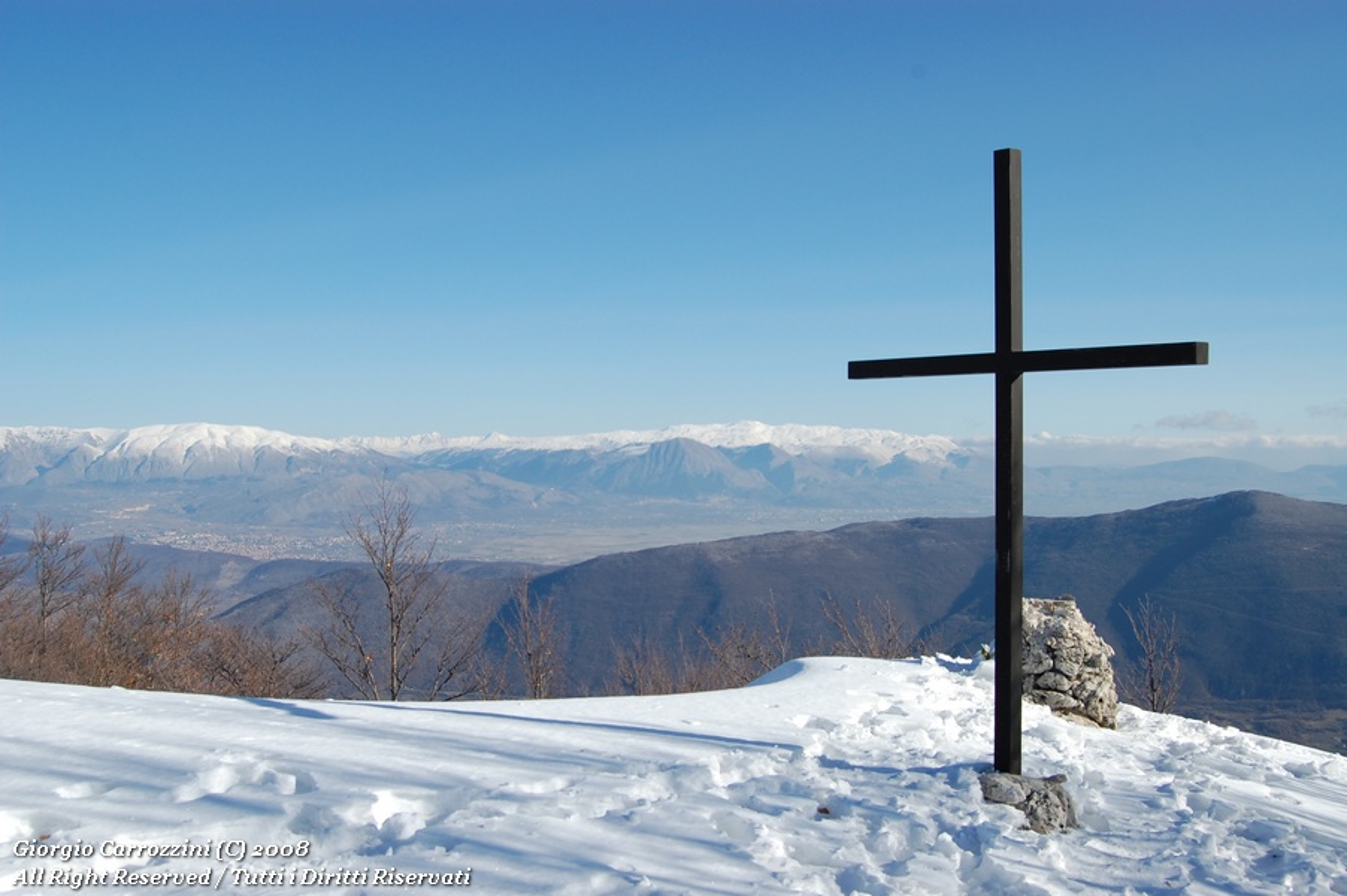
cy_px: 448
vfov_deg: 36.8
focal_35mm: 36
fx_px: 1346
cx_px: 674
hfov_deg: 53.2
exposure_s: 1/400
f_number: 10
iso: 200
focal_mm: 24
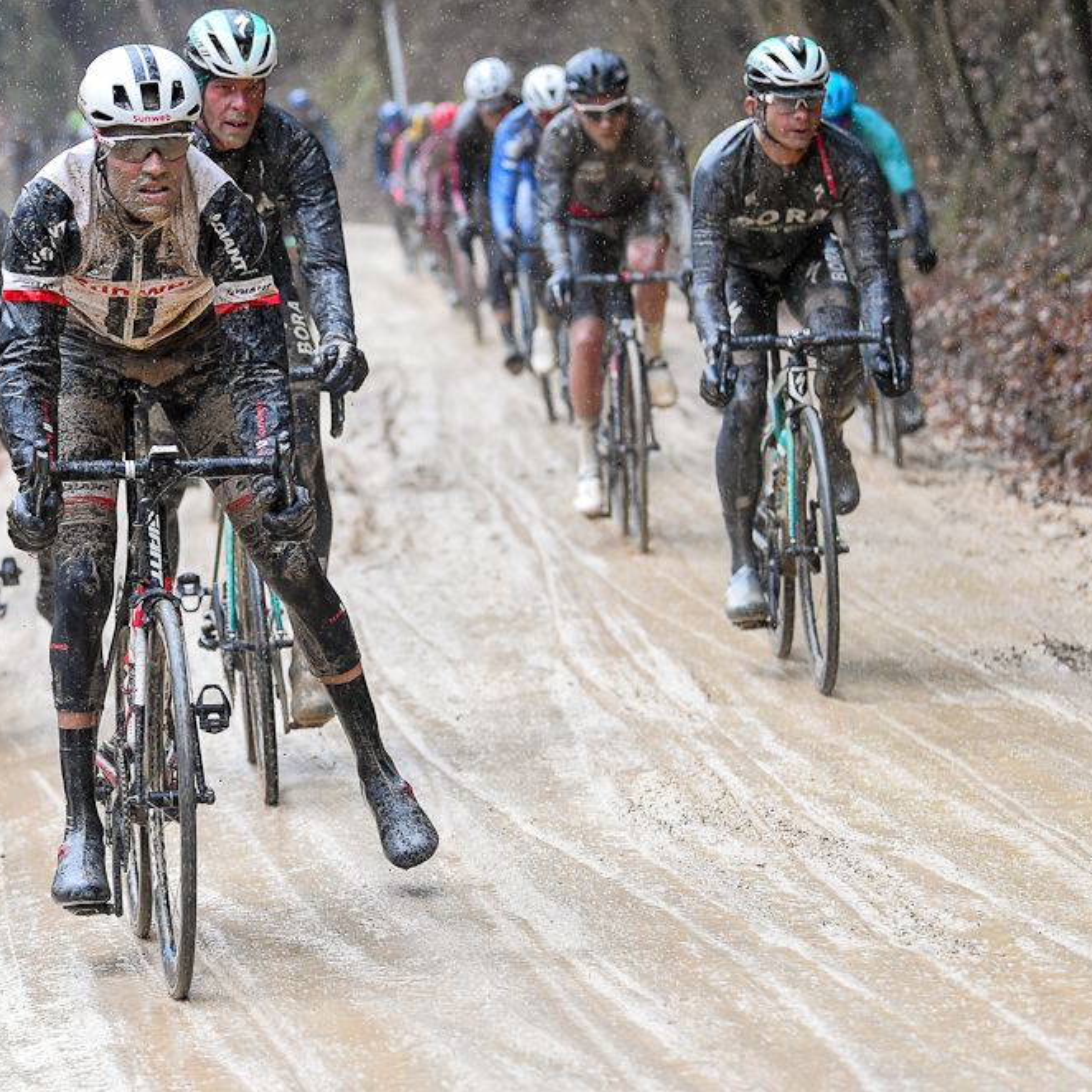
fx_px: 4675
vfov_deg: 13.3
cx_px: 290
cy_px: 546
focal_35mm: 131
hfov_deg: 13.3
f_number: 3.5
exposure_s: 1/1600
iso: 3200
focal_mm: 102
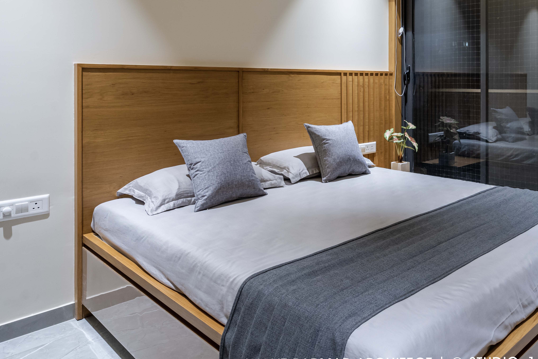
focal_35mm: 28
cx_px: 394
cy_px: 122
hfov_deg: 62.3
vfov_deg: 45.8
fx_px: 418
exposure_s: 1/40
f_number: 7.1
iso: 1250
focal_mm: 19
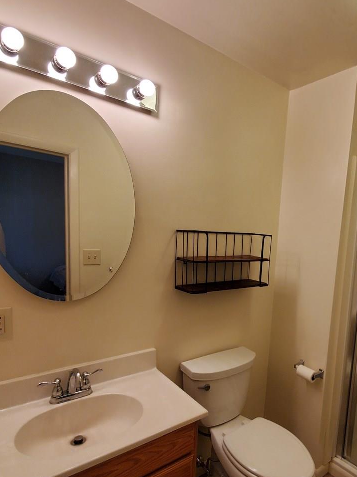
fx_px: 289
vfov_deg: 78.8
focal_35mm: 21
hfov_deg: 61.4
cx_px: 247
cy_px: 259
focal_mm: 1.8
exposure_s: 1/59
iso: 160
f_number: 2.2
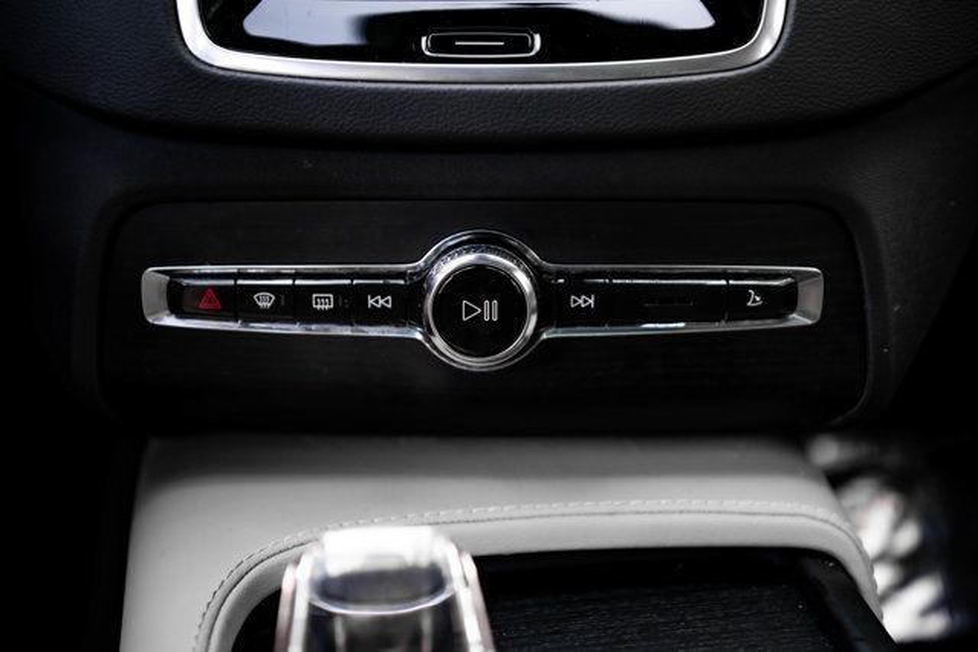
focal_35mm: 46
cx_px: 489
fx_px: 1250
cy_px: 326
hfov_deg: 42.7
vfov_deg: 29.3
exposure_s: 1/200
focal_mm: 46
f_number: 3.2
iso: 640
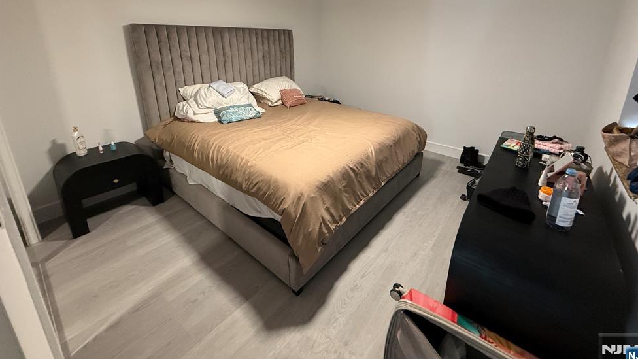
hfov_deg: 99.3
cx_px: 330
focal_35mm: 16
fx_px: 271
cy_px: 114
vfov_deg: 65.0
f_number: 2.2
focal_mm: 2.22
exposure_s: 1/60
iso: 400
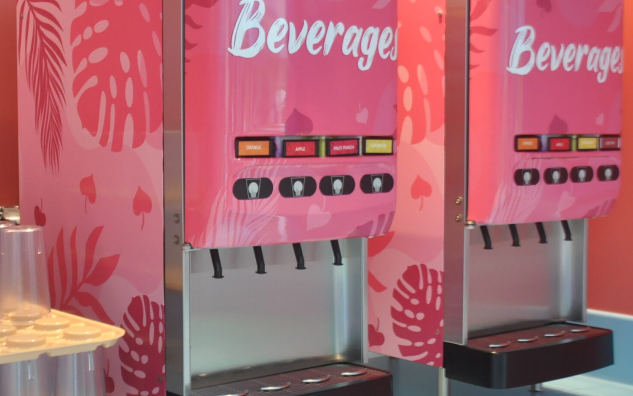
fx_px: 1018
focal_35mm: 59
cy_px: 178
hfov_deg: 34.2
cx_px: 207
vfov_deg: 22.0
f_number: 7.1
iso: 1250
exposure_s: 1/80
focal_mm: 22
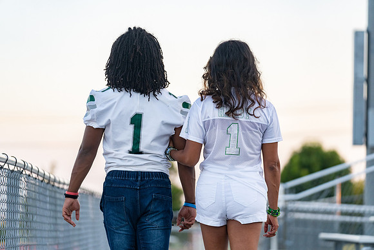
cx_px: 187
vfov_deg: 10.2
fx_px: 1392
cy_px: 125
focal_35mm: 134
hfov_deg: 15.3
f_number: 2.8
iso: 1250
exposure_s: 1/1000
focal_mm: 134
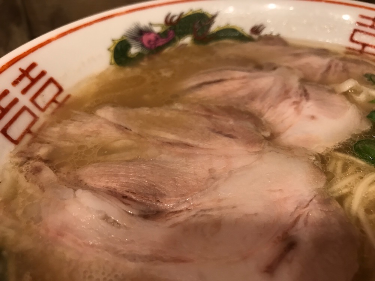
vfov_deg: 49.7
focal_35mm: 28
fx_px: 303
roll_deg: -0.4
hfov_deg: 63.4
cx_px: 188
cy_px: 140
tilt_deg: -39.1
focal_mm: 3.99
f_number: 1.8
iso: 40
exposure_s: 1/15
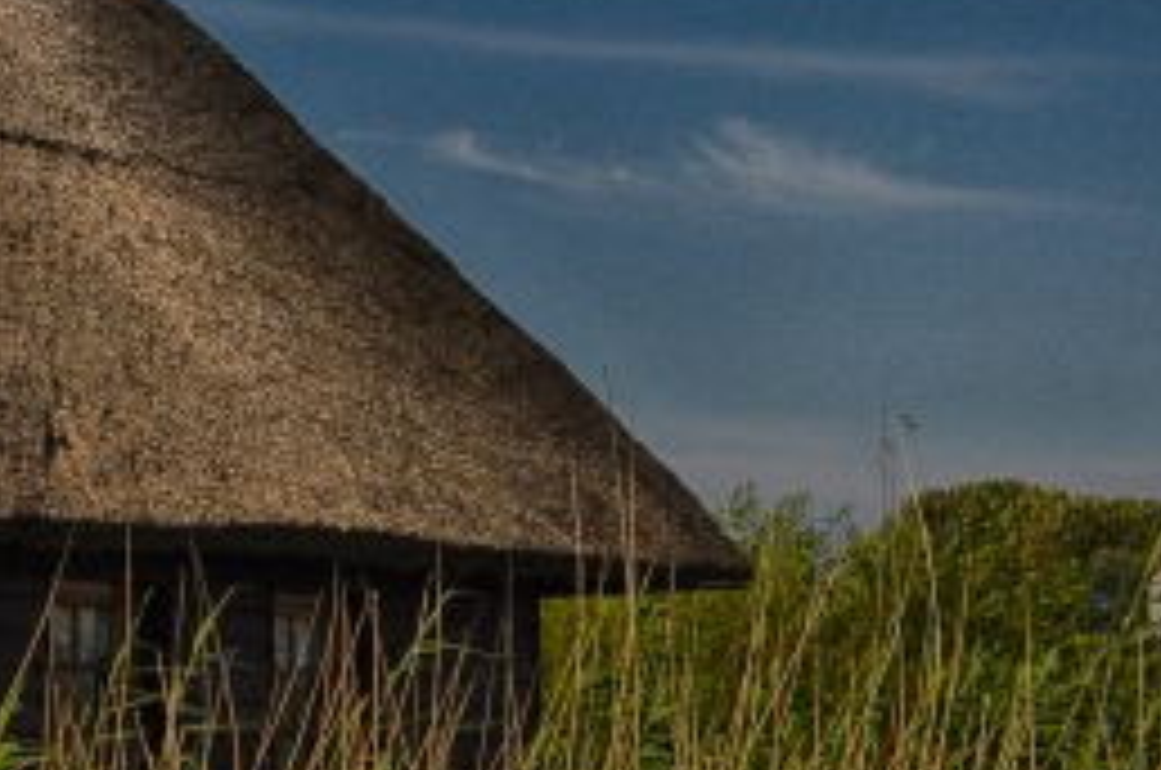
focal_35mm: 166
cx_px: -54
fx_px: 5344
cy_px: -56
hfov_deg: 12.2
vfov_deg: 8.2
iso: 400
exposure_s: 1/640
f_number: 8
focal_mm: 28
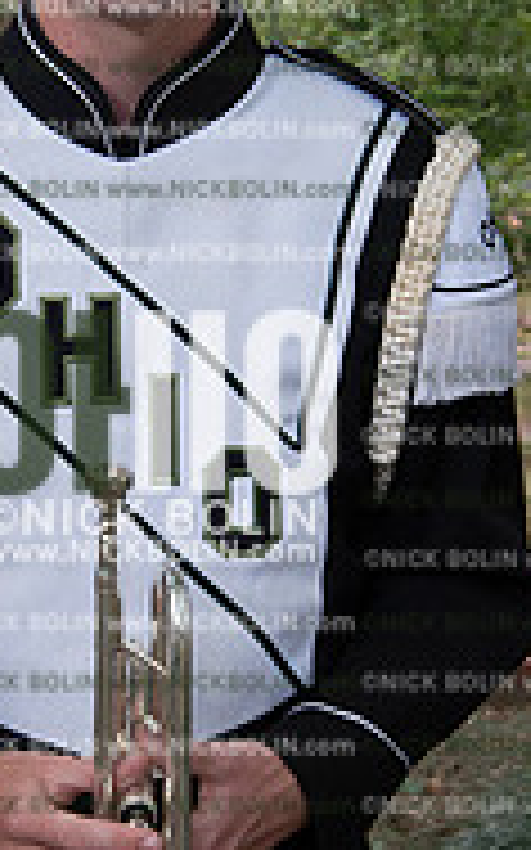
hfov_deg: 13.4
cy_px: 436
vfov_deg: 21.4
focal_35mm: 97
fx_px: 2248
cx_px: 148
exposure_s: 1/100
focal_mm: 40
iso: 500
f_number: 8
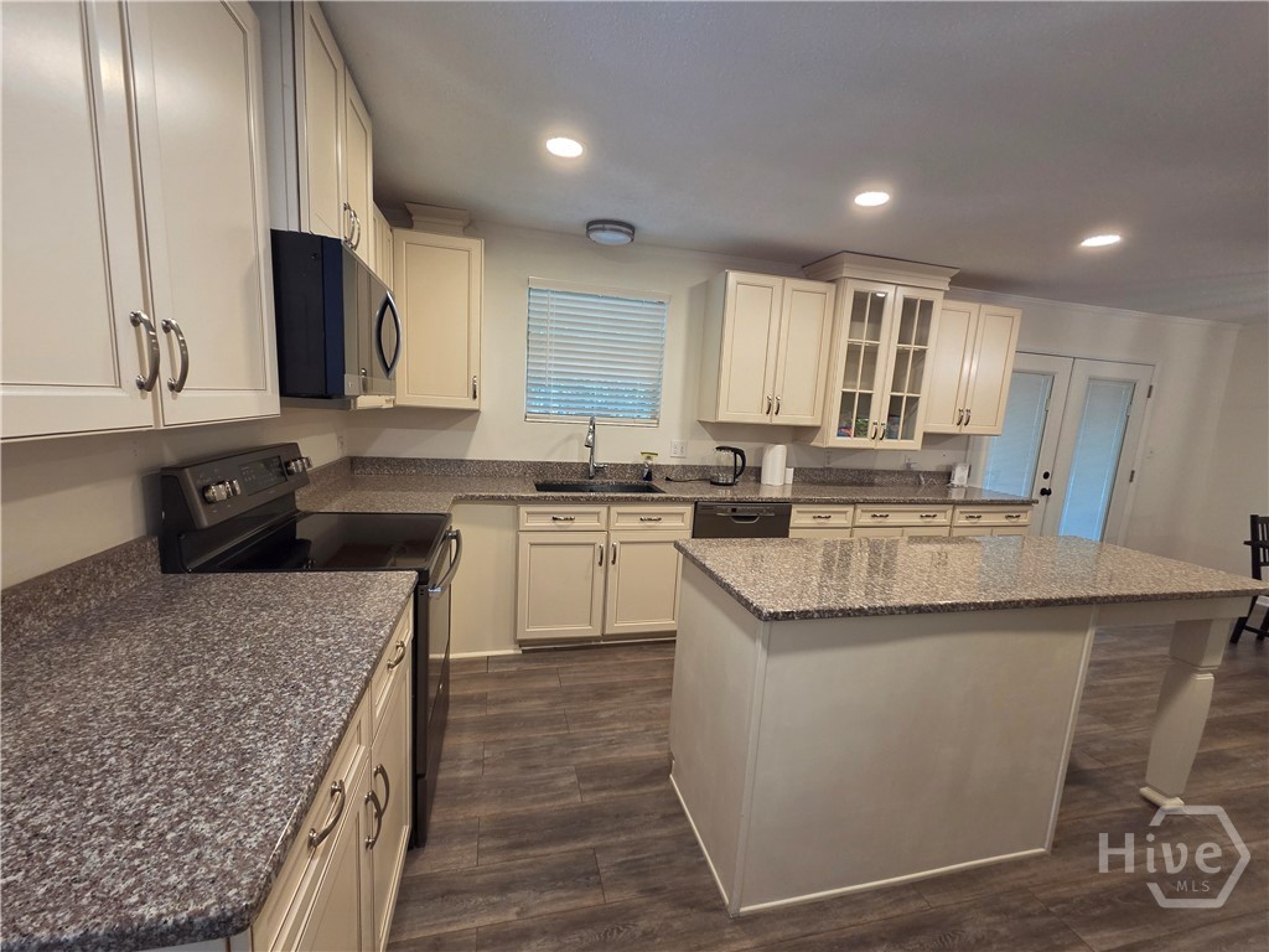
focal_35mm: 13
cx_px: 634
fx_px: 477
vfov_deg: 89.9
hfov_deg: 106.2
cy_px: 476
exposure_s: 1/60
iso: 320
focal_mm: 2.2
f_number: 2.2
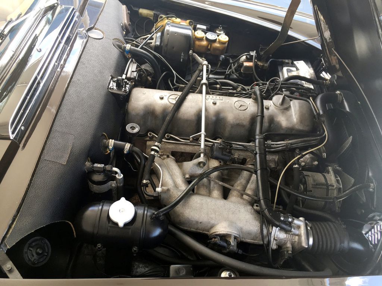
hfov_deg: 61.7
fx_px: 320
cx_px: 191
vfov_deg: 48.2
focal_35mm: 29
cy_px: 143
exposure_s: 1/60
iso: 32
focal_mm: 4.15
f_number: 2.2
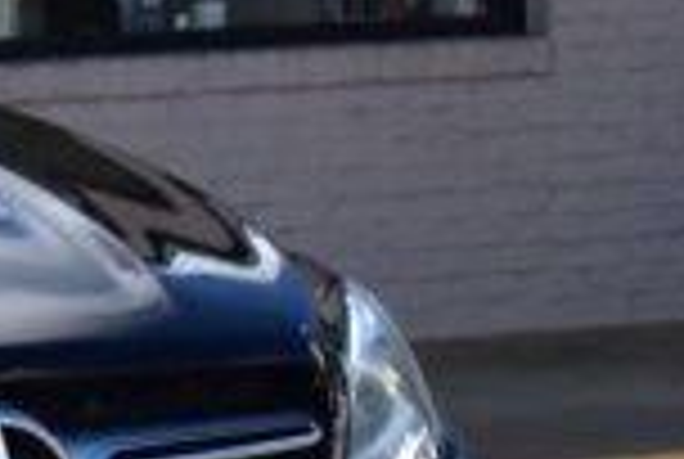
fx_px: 6910
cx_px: -1598
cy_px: 54
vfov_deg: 3.8
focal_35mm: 363
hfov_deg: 5.3
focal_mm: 36
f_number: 11
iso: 400
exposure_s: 1/400
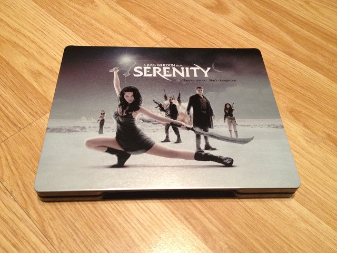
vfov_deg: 40.7
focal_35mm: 35
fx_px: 341
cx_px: 168
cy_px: 126
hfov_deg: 52.6
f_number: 2.4
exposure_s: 1/20
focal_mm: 4.28
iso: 200
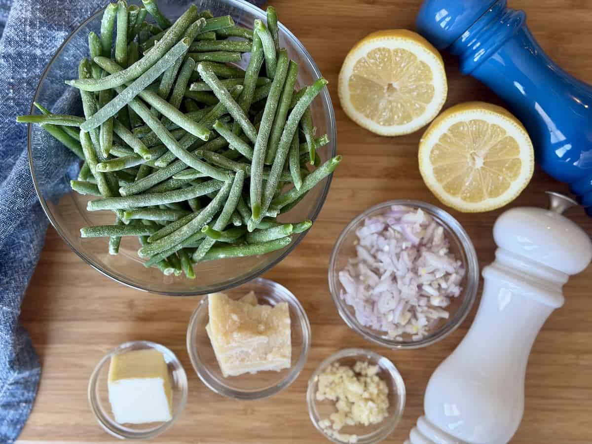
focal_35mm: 48
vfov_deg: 30.3
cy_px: 222
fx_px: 821
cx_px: 296
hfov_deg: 39.7
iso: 125
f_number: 1.8
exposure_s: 1/60
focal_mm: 6.8
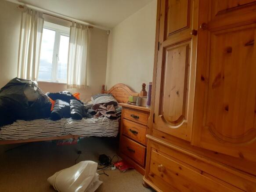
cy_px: 96
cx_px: 128
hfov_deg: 67.3
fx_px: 192
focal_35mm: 26
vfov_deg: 53.0
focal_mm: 4.3
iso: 50
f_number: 2.4
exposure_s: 1/216
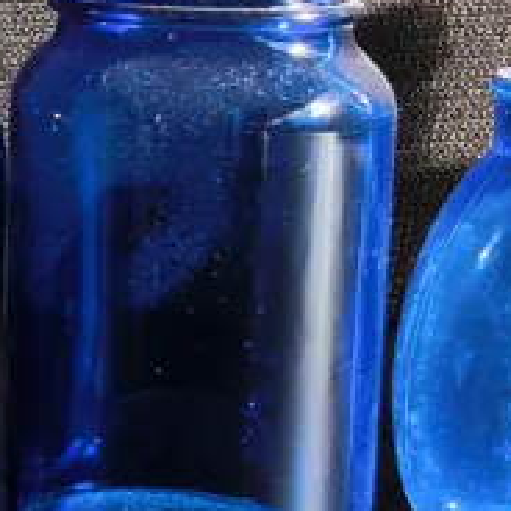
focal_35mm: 133
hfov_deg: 11.1
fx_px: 2221
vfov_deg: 13.0
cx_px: -694
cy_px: 3
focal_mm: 2.87
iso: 32
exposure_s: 1/472
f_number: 2
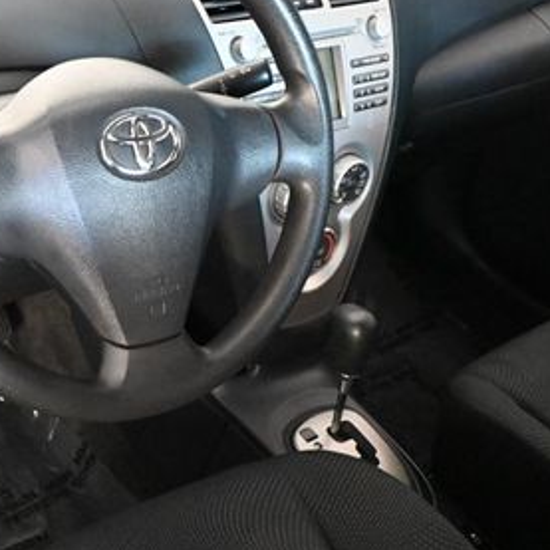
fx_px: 1006
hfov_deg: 30.0
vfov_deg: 30.5
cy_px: 220
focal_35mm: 56
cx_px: 129
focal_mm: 19
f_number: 3.8
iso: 9000
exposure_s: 1/60
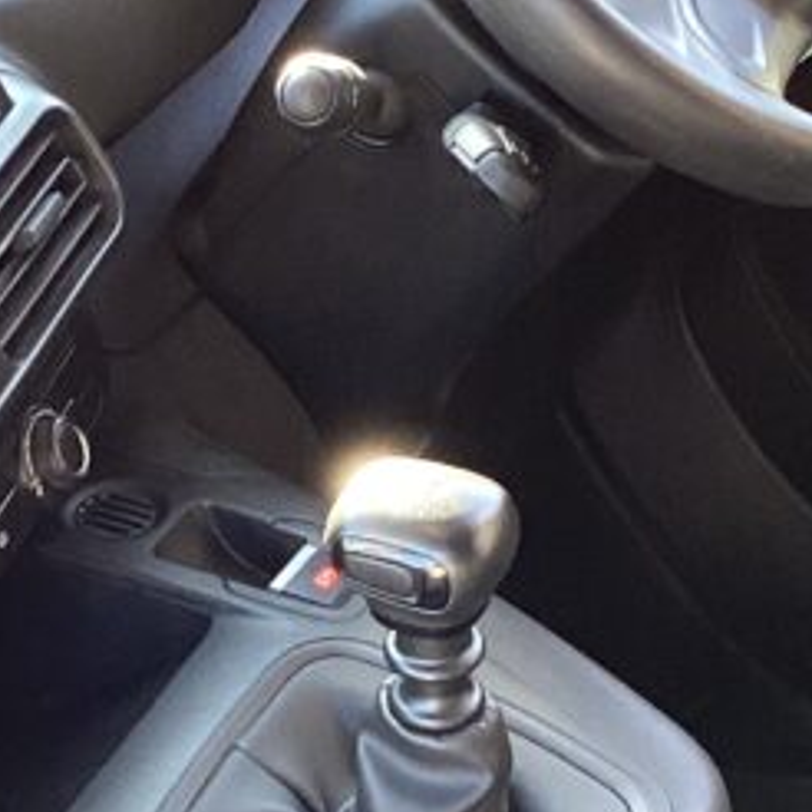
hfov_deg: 14.7
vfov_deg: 14.6
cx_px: 228
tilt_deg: -30.8
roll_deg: +24.0
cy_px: 797
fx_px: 3132
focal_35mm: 118
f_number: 2.4
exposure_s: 1/60
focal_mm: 3.3
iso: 80
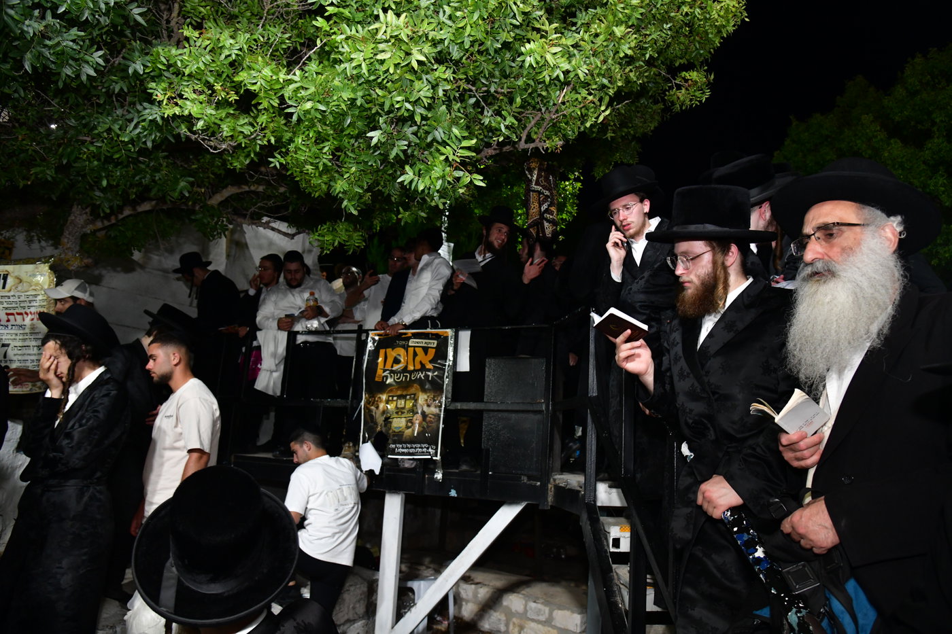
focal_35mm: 24
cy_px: 317
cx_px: 476
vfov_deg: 53.1
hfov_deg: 73.8
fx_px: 635
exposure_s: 1/100
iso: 3200
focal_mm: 24
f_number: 5.6
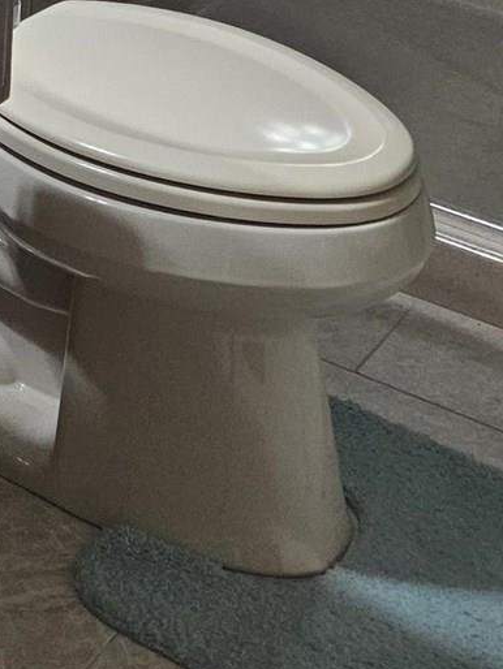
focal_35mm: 103
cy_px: -315
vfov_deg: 17.3
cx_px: -362
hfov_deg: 13.2
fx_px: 1994
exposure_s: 1/120
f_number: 1.8
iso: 200
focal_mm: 5.4
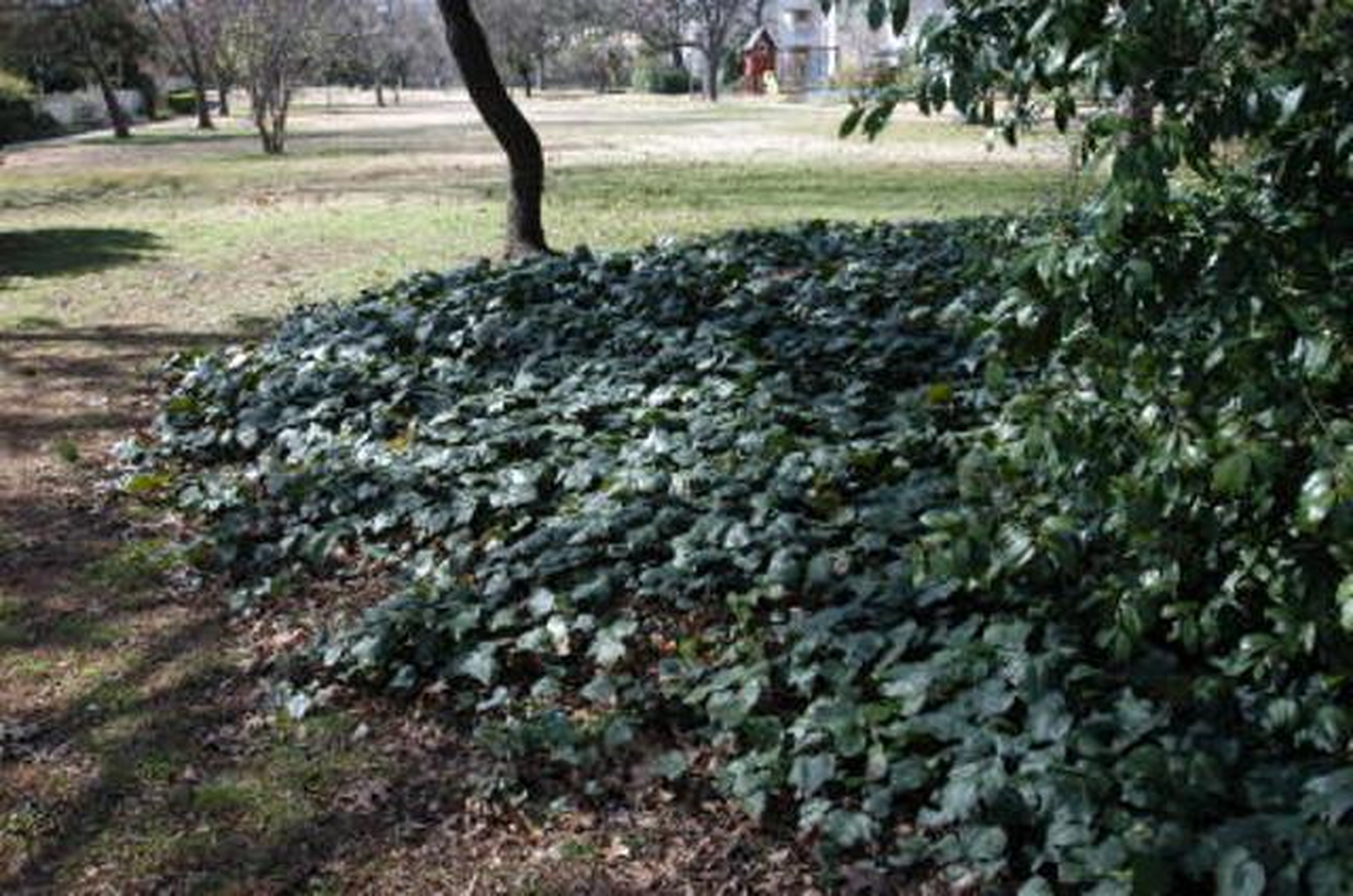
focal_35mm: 39
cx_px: 676
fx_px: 1463
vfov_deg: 34.1
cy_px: 448
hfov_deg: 49.6
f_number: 13
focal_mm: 26
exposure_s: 1/125
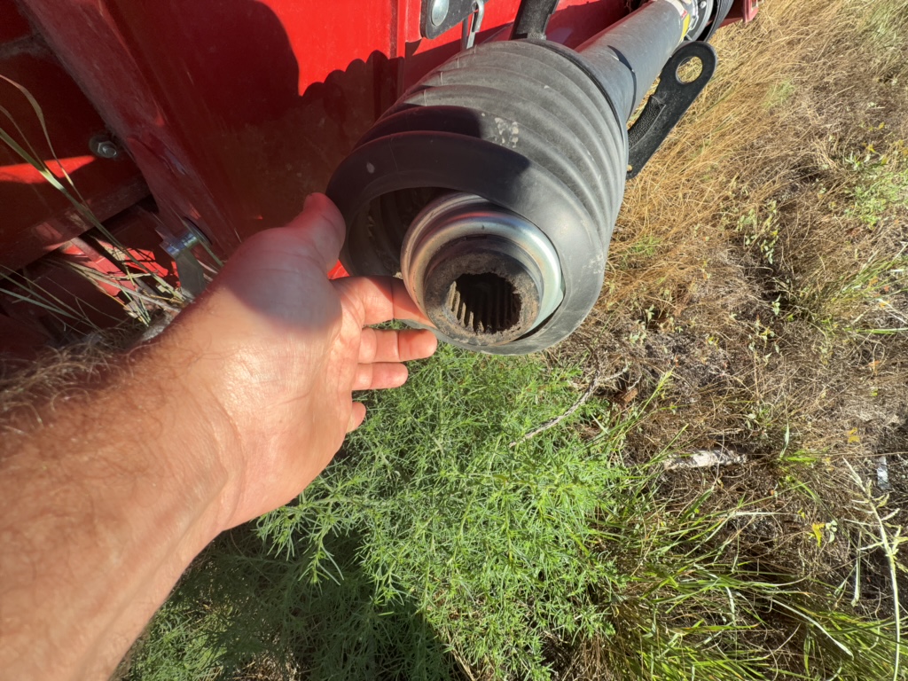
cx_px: 454
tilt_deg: -62.5
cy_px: 340
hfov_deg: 102.1
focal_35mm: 14
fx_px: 367
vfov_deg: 85.7
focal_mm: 2.22
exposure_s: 1/377
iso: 20
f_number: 2.2
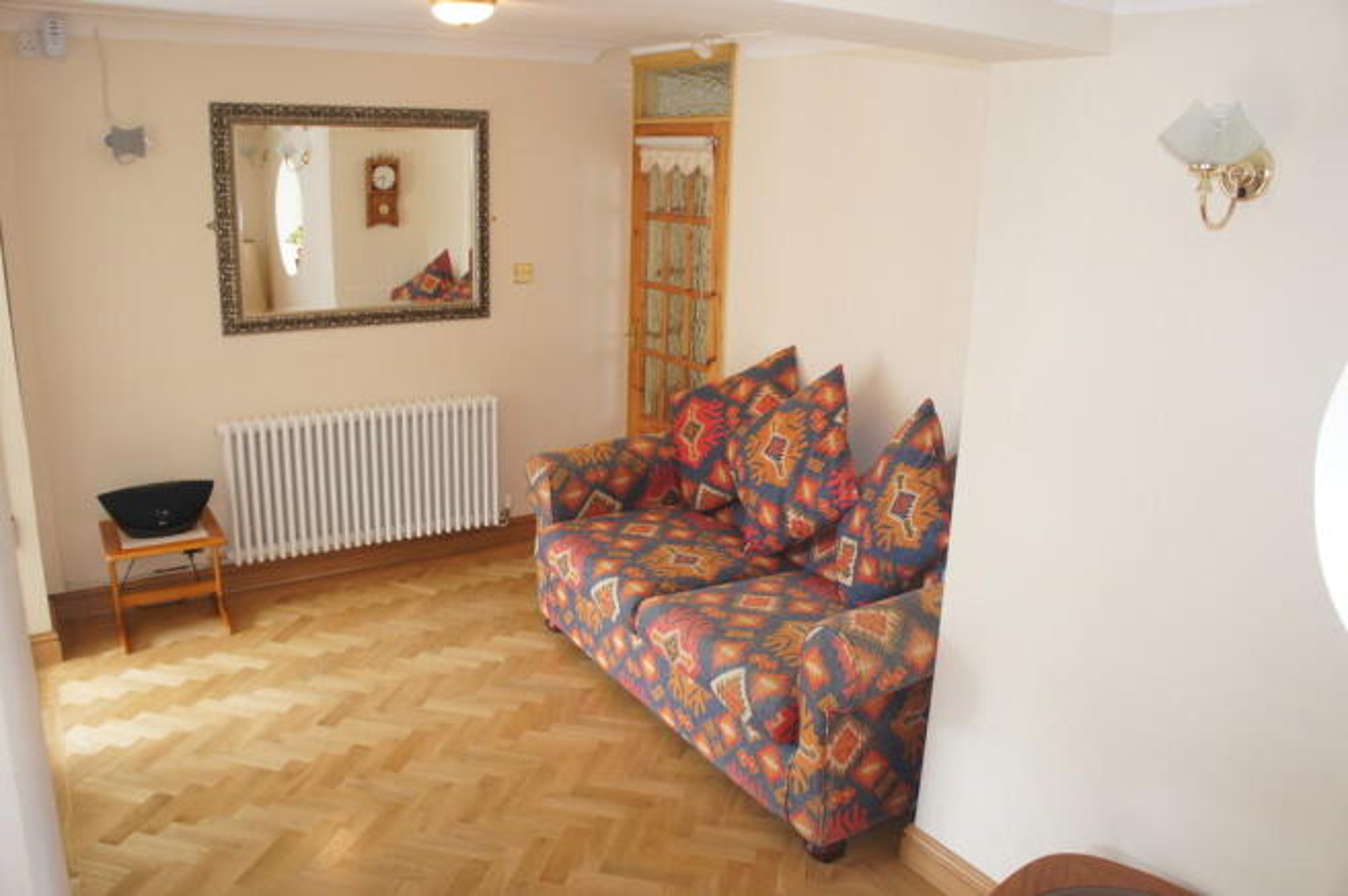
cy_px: 448
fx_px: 1010
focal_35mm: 27
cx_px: 674
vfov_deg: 47.8
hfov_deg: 67.4
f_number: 3.5
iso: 500
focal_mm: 18
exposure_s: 1/60
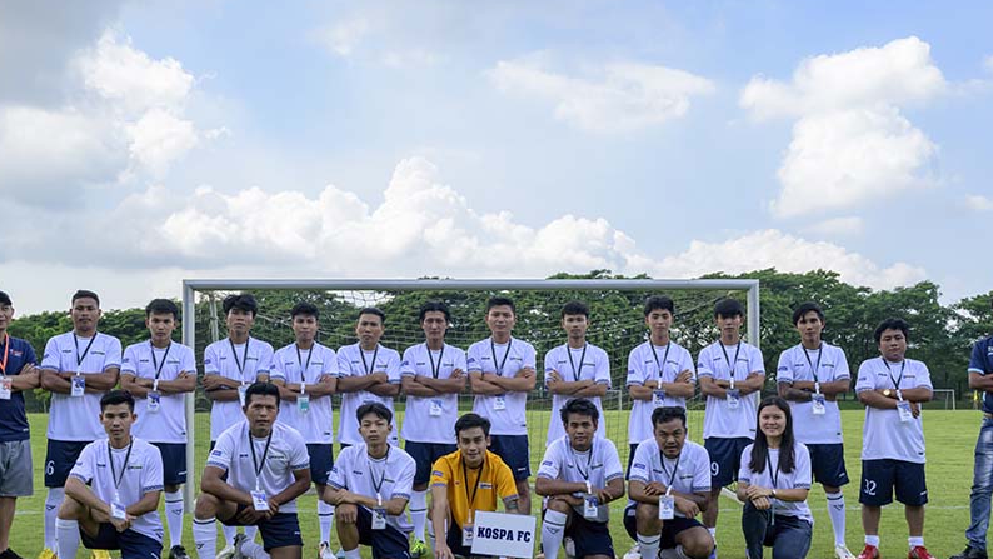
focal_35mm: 38
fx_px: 1001
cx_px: 505
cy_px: 389
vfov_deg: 30.9
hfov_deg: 52.8
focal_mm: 30
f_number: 9
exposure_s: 1/400
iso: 640
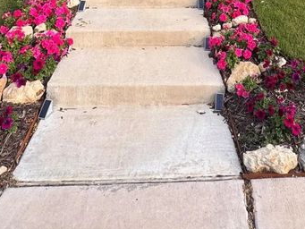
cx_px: 217
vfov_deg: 25.9
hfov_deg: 43.7
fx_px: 370
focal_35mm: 42
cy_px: -110
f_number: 2.2
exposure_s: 1/375
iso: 40
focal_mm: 2.22
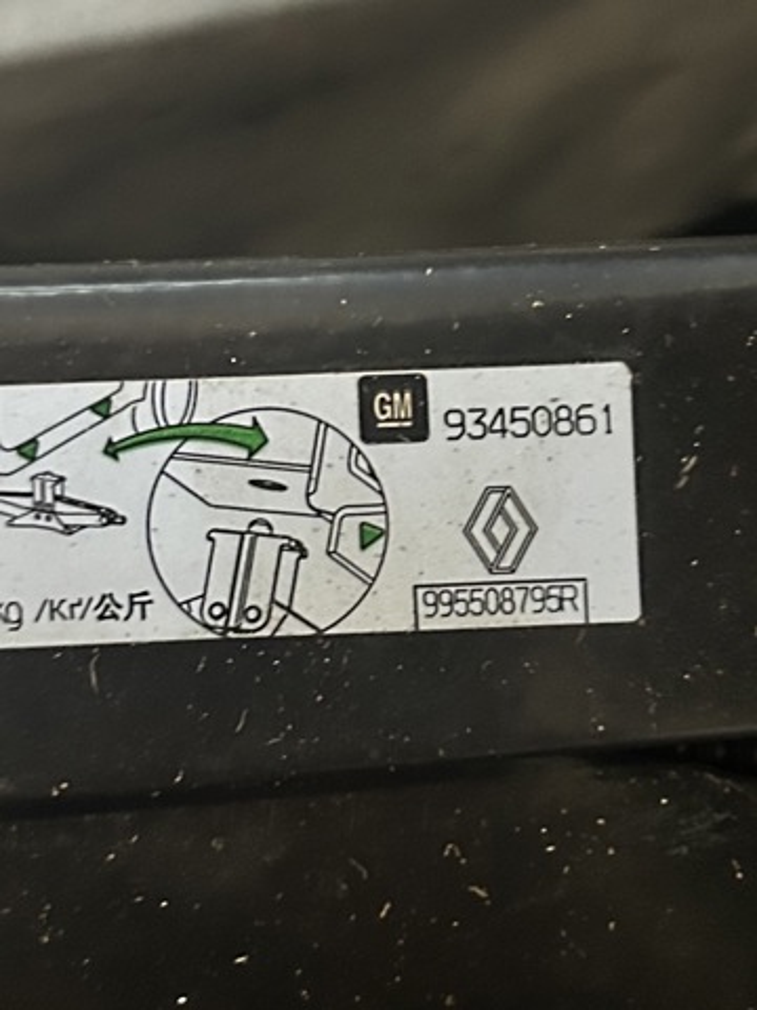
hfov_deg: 53.1
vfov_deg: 67.3
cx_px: 378
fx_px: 758
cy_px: 505
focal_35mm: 26
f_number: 1.5
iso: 500
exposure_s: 1/25
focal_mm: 5.7
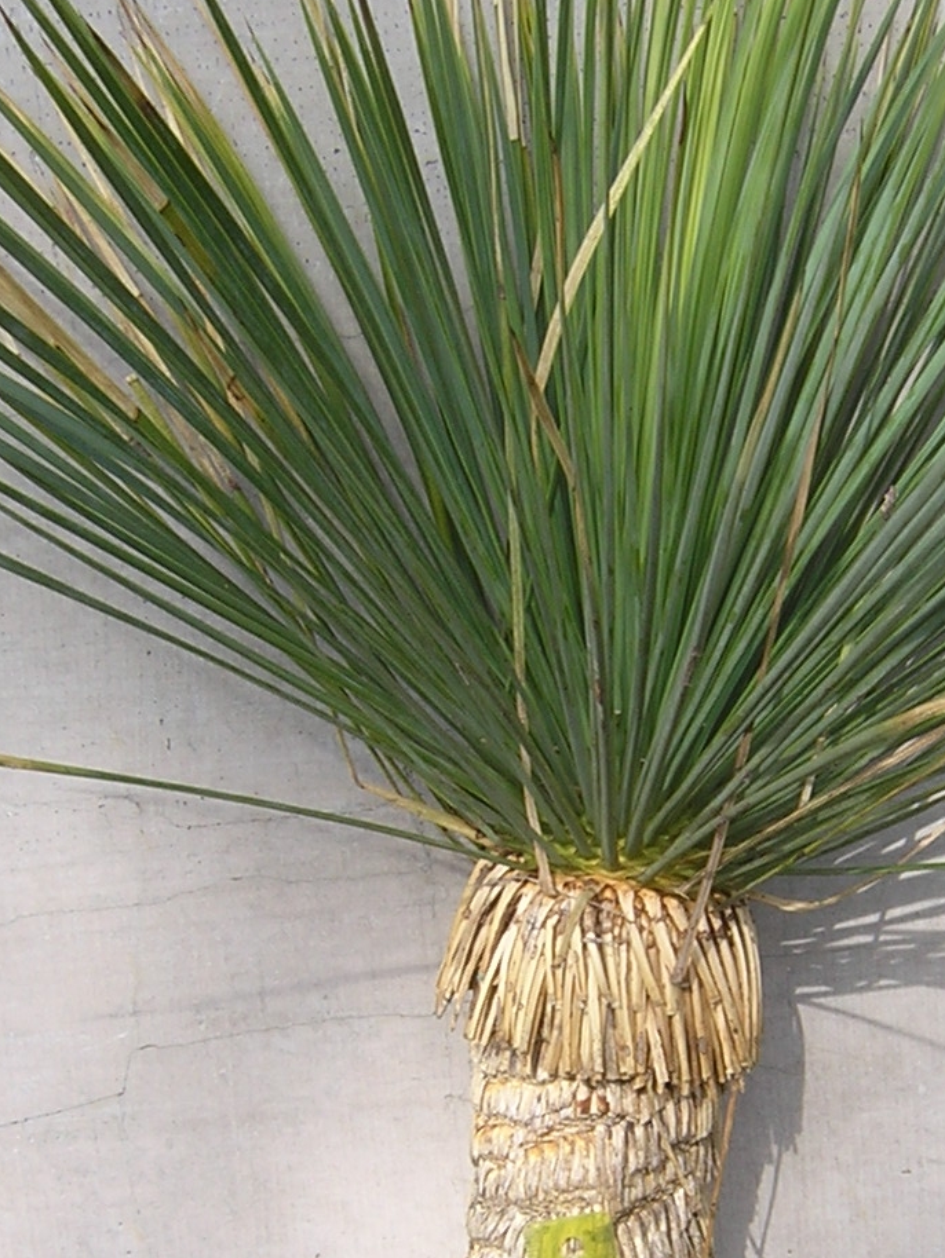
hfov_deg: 23.2
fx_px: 2292
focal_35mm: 63
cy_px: 984
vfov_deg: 30.1
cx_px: 656
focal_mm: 4.7
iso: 100
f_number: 5.2
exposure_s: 1/191
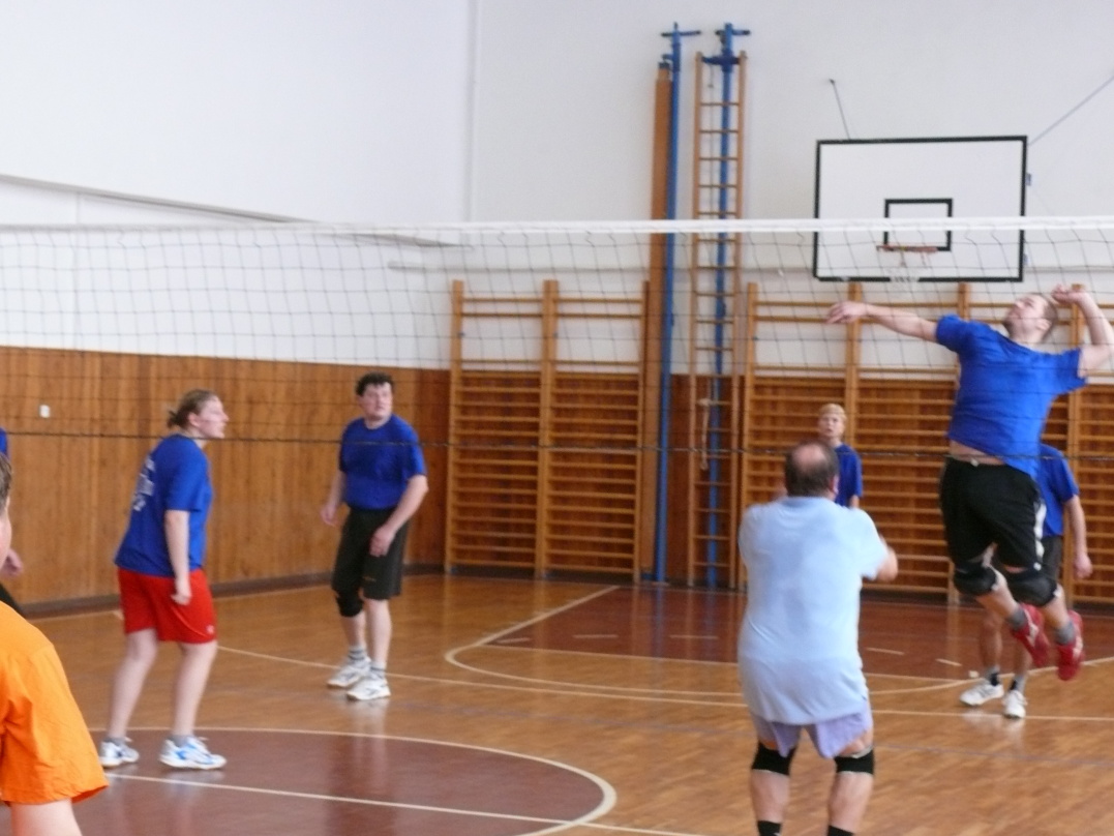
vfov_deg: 19.6
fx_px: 2414
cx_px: 557
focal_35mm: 75
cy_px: 418
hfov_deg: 26.0
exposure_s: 1/250
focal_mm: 14.3
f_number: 3.2
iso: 400
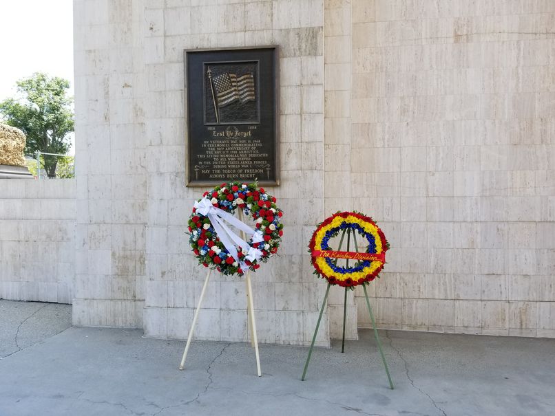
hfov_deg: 67.3
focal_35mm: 26
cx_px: 278
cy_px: 208
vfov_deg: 53.1
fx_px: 417
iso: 50
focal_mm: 4.3
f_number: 1.7
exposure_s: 1/512
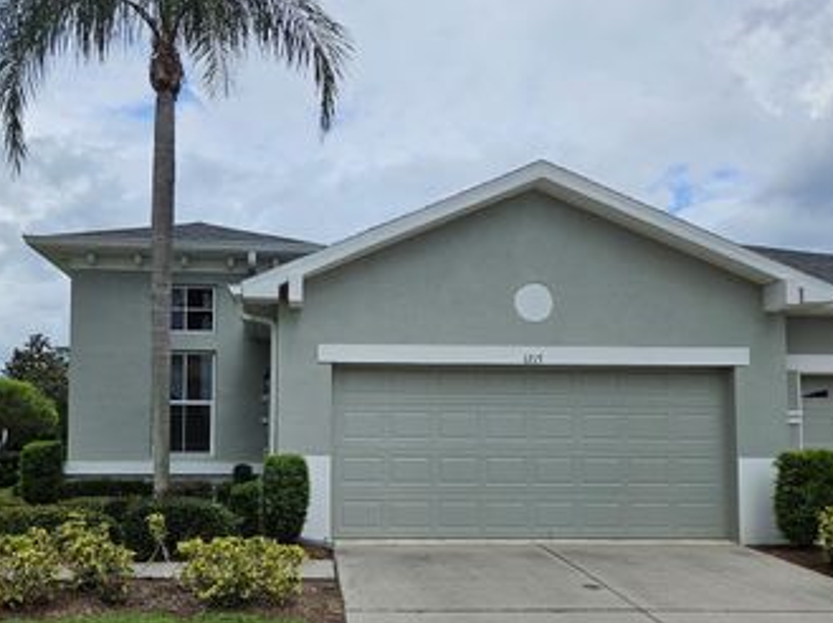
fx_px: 841
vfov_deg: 40.3
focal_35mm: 35
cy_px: 394
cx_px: 370
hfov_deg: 52.6
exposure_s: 1/1597
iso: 25
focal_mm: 5.4
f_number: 1.8
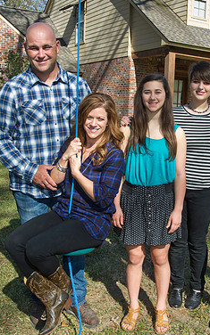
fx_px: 403
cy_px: 171
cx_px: 133
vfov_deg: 45.3
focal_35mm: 44
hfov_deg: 29.1
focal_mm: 28
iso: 400
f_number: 9
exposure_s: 1/250
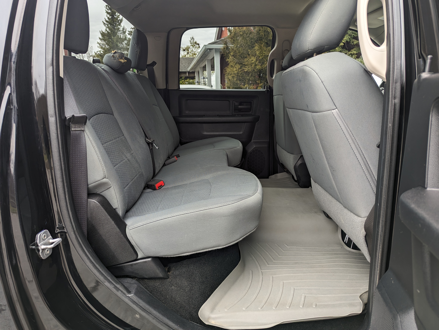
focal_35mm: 24
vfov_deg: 56.9
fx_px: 305
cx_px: 220
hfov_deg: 71.5
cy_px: 165
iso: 43
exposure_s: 1/179
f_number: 1.85
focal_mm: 6.81
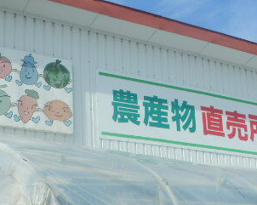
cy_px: 118
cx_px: 139
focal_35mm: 87
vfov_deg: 17.6
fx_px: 661
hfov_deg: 22.0
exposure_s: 1/640
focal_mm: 7.4
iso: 80
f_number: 4
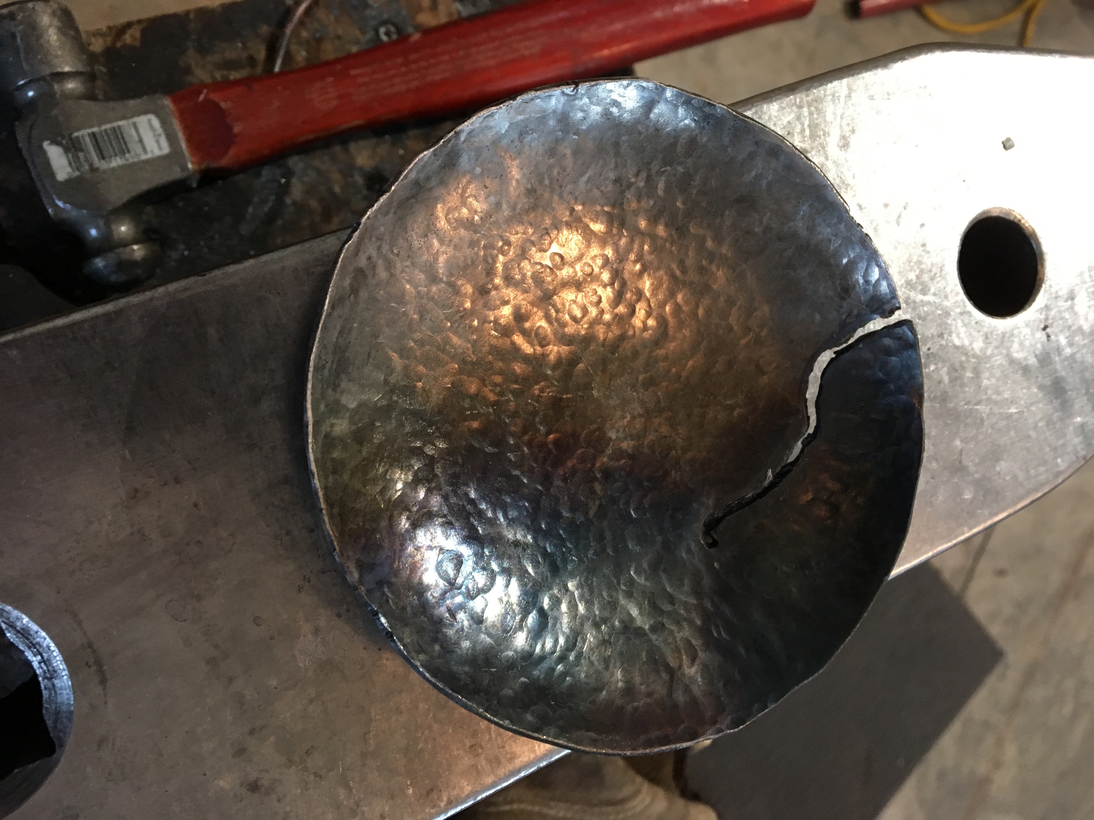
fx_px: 917
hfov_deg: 61.7
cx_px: 547
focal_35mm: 29
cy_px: 410
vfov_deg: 48.2
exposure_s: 1/30
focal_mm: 4.15
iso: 160
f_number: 2.2
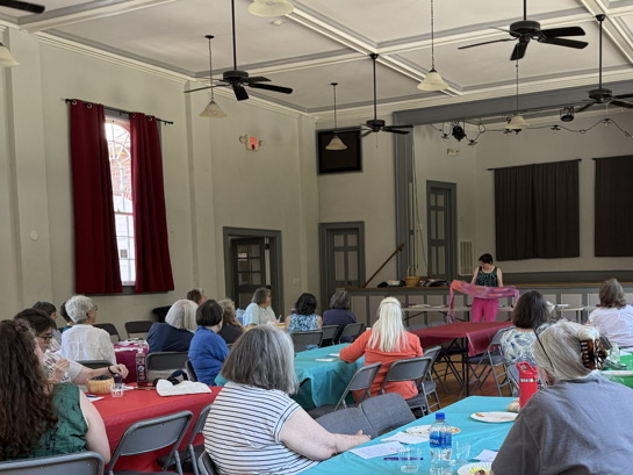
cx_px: 377
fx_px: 805
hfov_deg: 42.7
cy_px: 326
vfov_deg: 32.5
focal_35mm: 44
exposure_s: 1/121
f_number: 1.78
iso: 200
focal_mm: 6.76
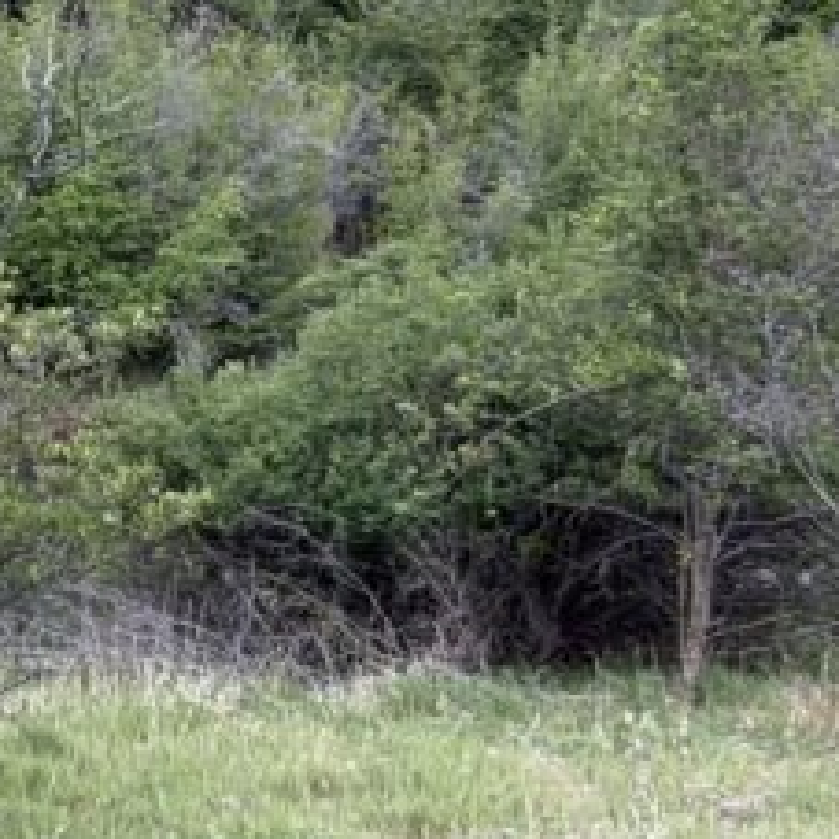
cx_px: -954
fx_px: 5128
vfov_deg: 9.3
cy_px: 292
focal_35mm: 187
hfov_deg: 8.7
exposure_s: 1/631
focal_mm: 6.76
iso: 64
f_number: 1.78
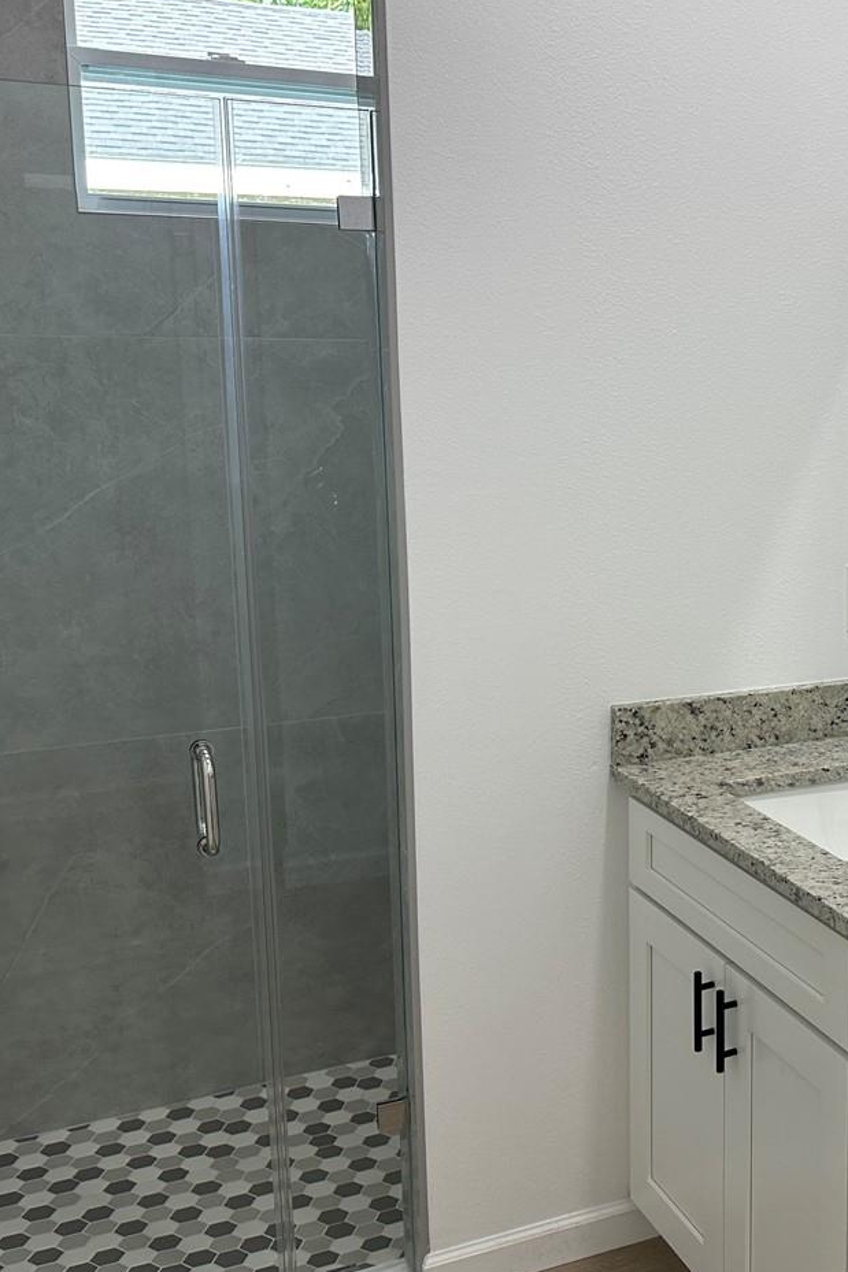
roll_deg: -1.3
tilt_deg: -10.1
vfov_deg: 45.4
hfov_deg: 28.7
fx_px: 1520
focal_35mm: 43
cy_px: 631
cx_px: 897
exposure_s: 1/162
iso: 80
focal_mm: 6.86
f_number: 1.78
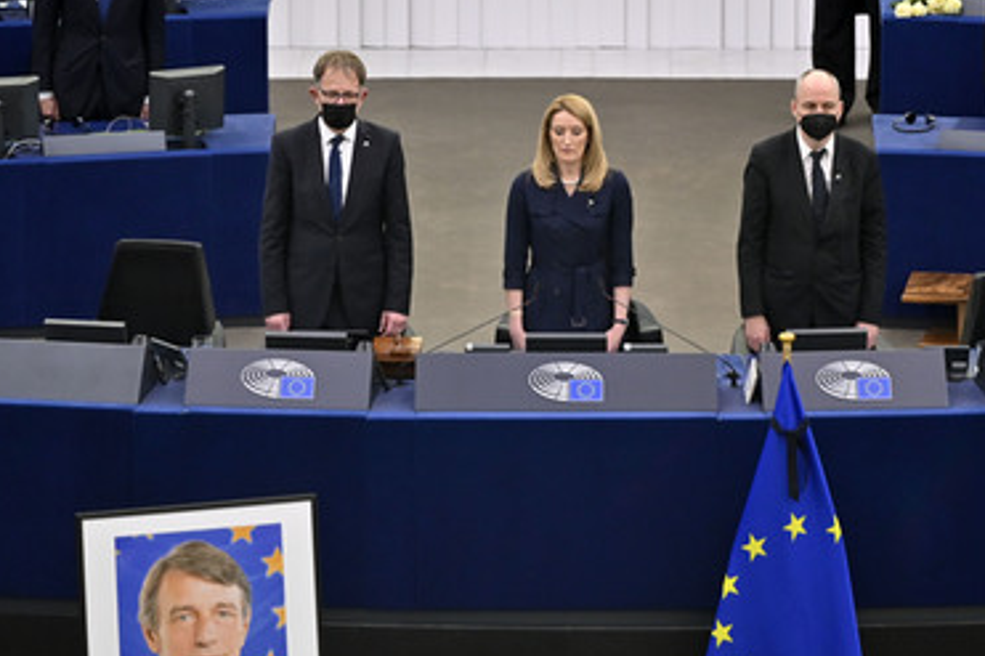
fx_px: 6645
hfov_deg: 8.5
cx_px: 567
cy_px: 343
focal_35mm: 243
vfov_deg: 5.6
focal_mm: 200
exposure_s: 1/320
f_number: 2.8
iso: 1000
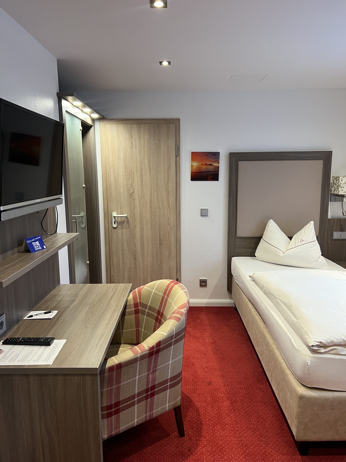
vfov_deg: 67.3
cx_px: 173
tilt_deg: -10.1
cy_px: 231
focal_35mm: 26
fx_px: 347
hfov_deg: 53.1
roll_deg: +0.8
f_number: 1.5
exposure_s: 1/50
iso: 100
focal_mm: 5.7
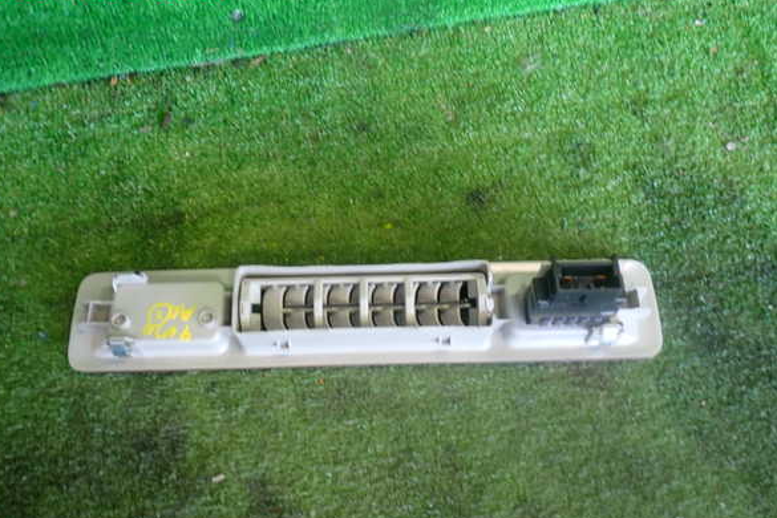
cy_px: 272
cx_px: 383
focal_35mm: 32
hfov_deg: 58.7
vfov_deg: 41.1
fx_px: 691
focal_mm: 5.4
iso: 200
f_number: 2.3
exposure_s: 1/30
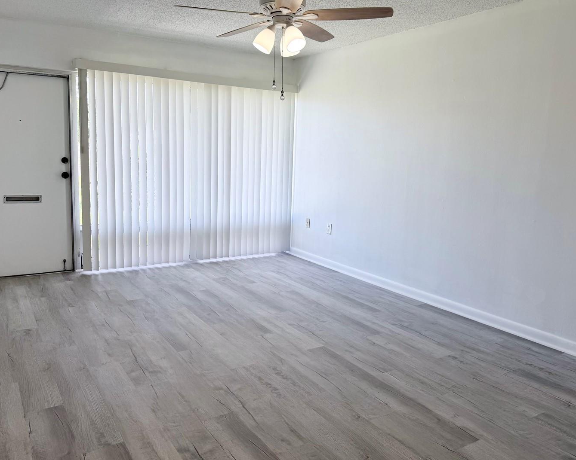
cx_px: 287
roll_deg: -1.8
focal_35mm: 28
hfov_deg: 62.2
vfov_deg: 51.5
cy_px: 216
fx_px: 477
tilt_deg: -8.2
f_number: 1.78
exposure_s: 1/535
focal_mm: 6.76
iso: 80
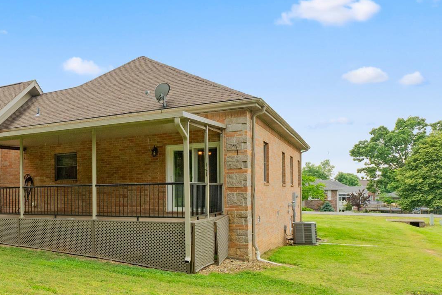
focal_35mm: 35
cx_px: -9
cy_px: 195
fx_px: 430
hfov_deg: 45.2
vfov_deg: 37.5
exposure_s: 1/100
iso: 400
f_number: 8
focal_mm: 10
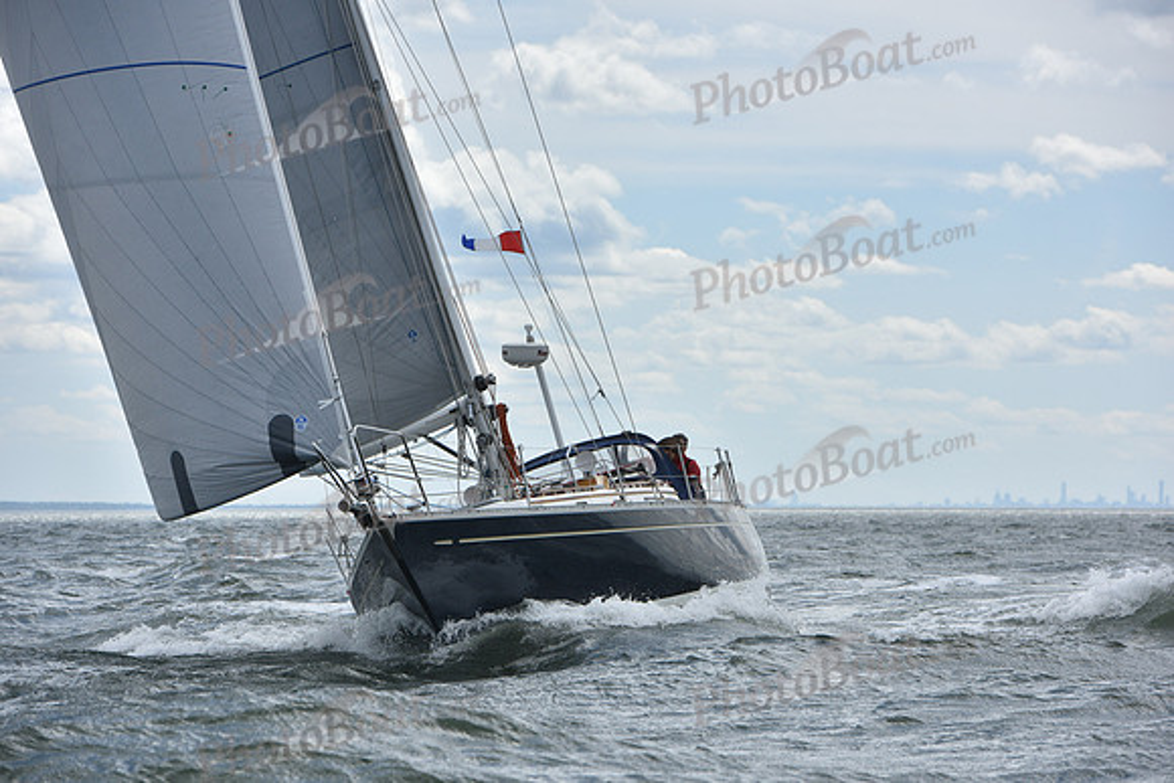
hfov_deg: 11.4
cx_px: 587
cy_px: 392
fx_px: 5871
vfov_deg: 7.6
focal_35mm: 180
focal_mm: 180
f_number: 9
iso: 320
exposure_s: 1/1250
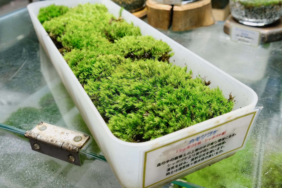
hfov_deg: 54.4
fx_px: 274
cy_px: 94
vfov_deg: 37.9
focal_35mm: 35
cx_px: 141
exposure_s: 1/50
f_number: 9
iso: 1600
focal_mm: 23.3
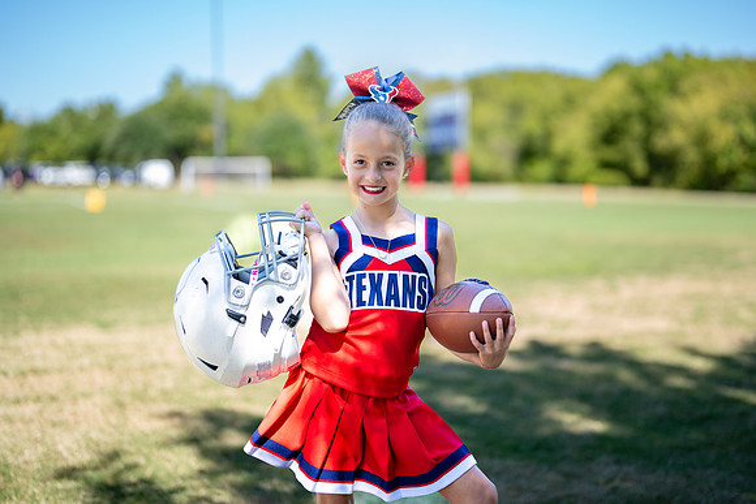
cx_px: 397
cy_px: 240
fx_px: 1103
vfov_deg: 25.8
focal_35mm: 52
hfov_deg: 37.8
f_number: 1.2
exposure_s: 1/1600
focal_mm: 50
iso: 100
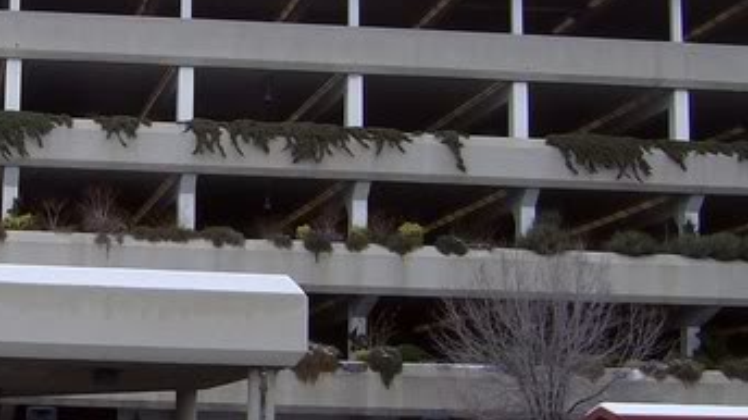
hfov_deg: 22.6
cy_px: 220
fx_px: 1804
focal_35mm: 91
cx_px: 20
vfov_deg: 13.3
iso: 100
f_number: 4.7
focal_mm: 6
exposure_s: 1/427
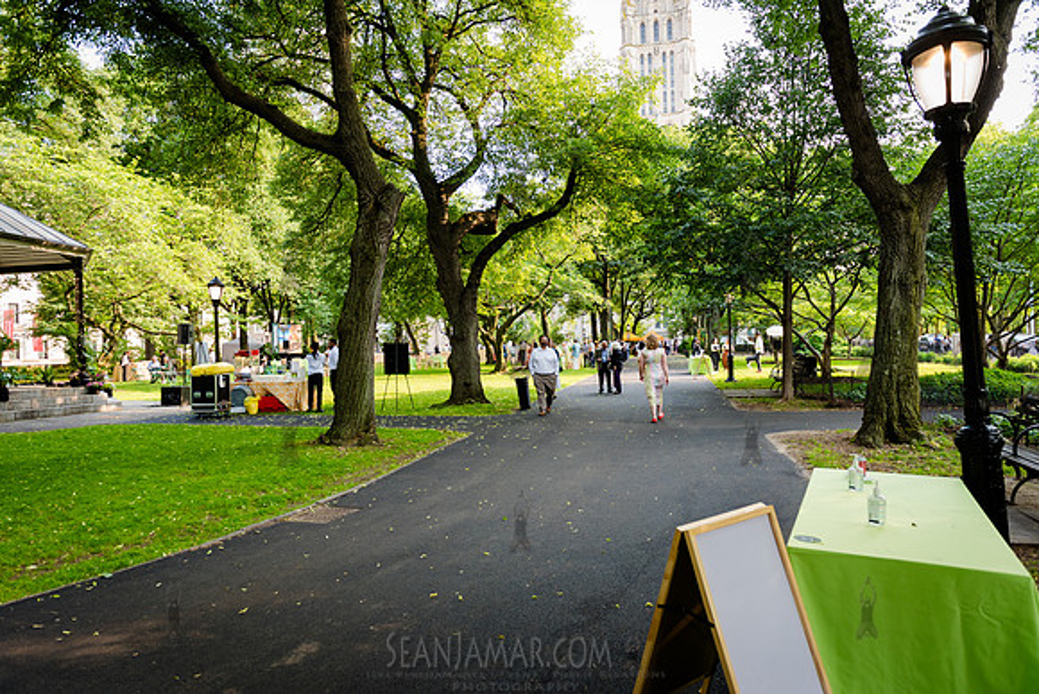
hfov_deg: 73.2
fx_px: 699
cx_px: 520
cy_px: 347
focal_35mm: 24
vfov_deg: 52.7
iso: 500
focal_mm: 24
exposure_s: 1/250
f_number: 3.5
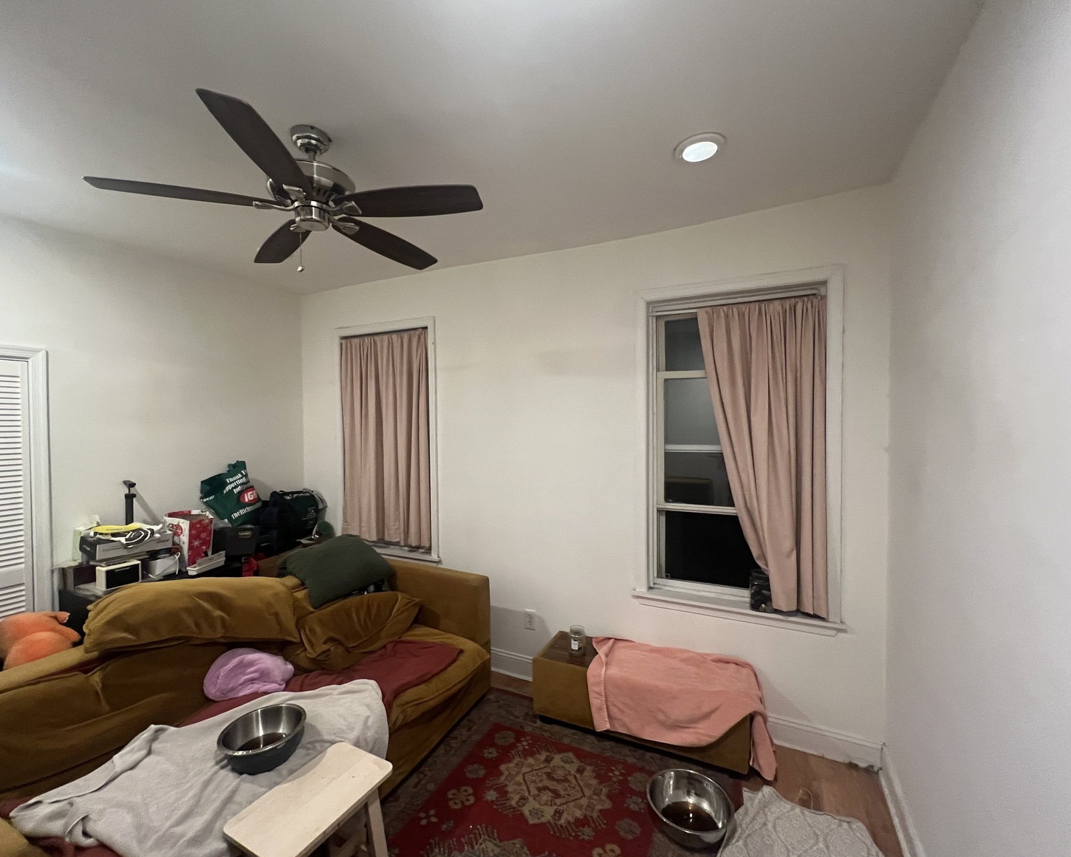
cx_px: 524
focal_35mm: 14
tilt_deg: -1.5
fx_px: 444
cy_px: 436
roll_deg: +0.1
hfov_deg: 100.7
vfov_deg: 88.0
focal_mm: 1.57
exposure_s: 1/60
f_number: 1.8
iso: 400
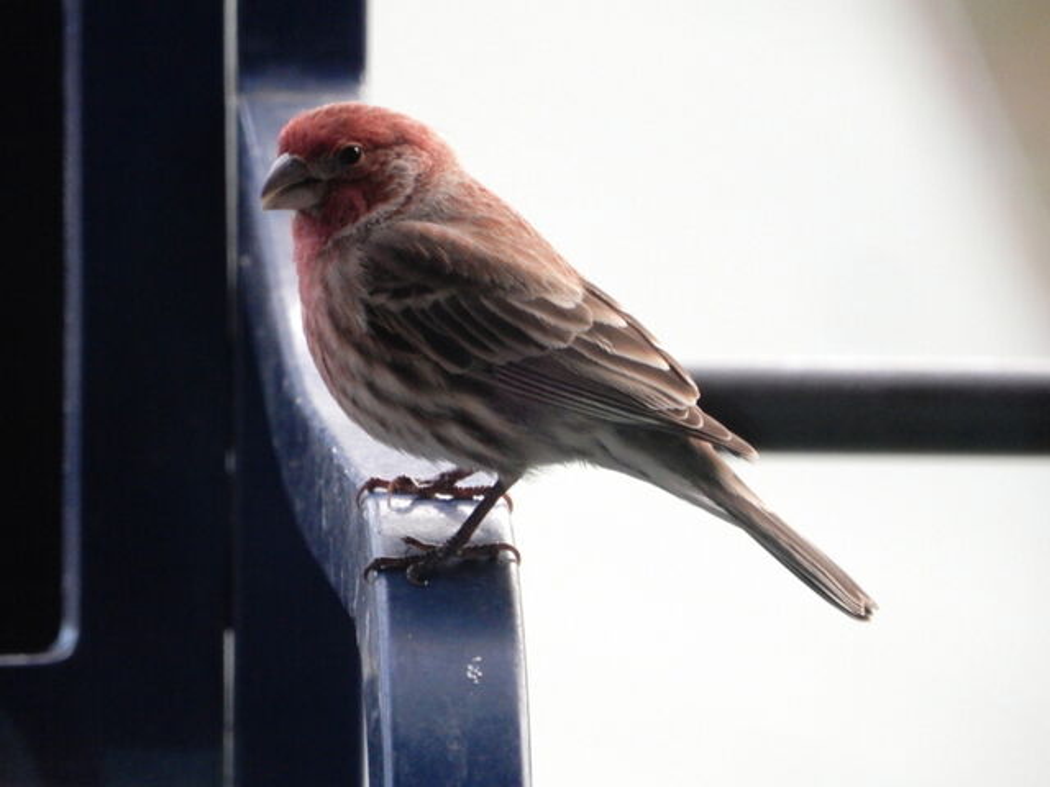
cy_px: 394
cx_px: 525
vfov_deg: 2.1
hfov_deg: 2.8
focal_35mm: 720
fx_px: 21840
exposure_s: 1/80
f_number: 6.9
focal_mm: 128
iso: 400
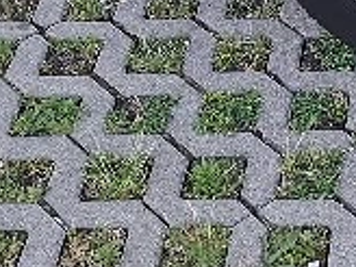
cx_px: 491
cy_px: -406
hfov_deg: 13.5
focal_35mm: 140
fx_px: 1440
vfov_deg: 9.3
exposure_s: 1/100
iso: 64
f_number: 1.8
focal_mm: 5.54
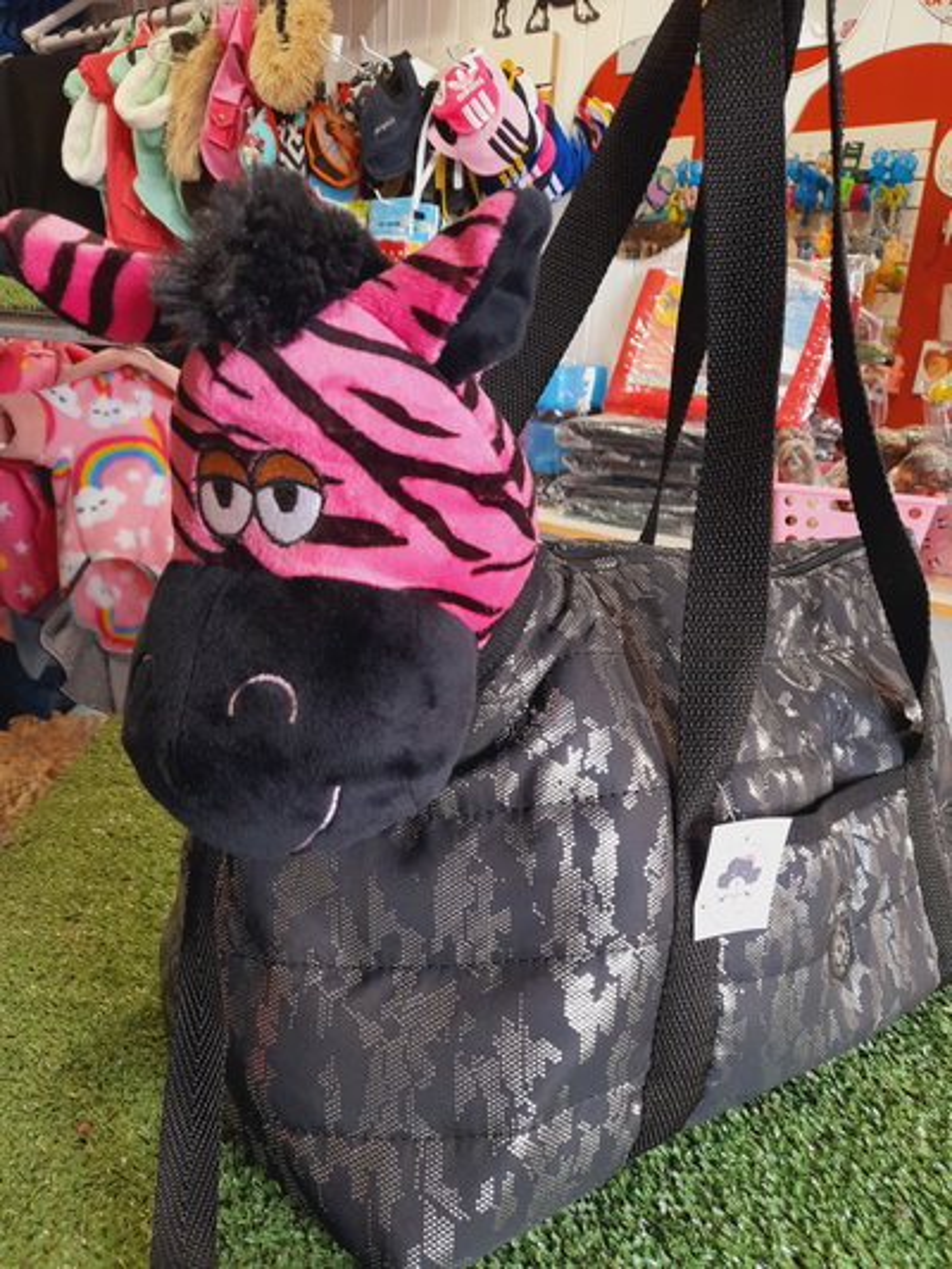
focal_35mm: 25
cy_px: 634
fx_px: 916
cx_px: 476
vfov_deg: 69.4
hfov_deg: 54.9
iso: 100
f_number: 2
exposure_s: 1/33
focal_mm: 4.6
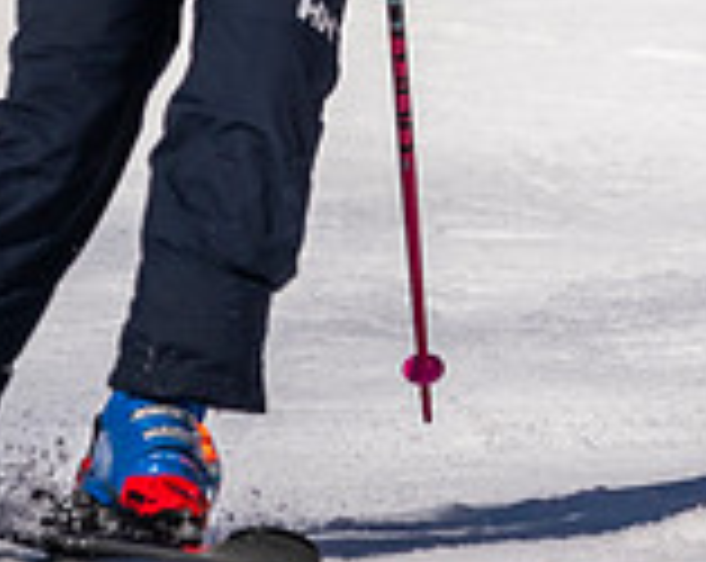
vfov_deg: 0.6
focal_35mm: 2672
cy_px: -90
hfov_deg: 0.7
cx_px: 731
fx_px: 55727
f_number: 8
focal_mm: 560
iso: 200
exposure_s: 1/2000
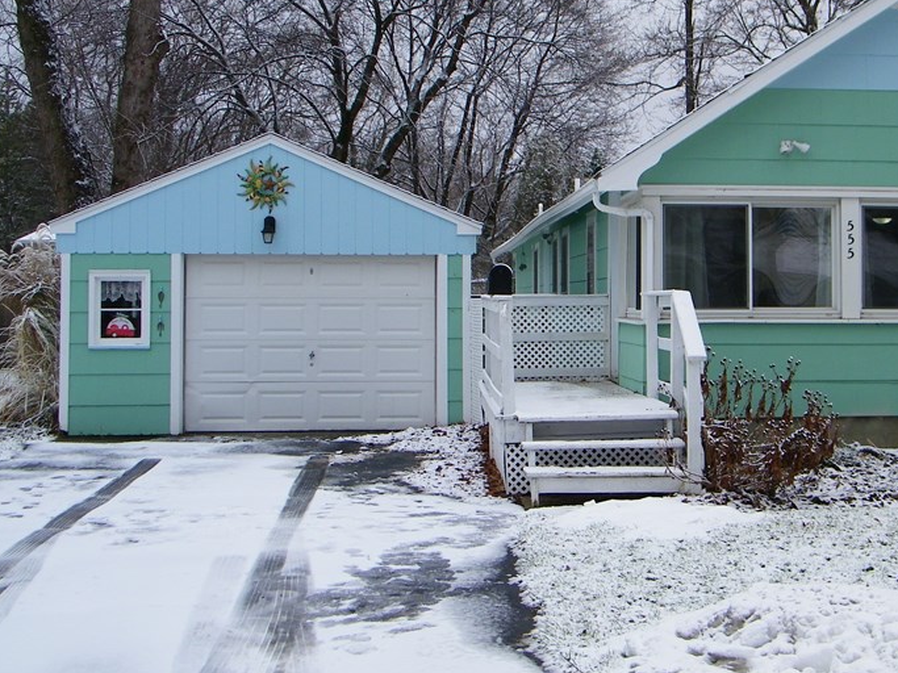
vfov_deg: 27.0
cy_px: 275
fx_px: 1401
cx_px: 643
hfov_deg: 35.0
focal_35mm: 54
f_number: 3.7
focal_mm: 6.4
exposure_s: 1/500
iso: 80
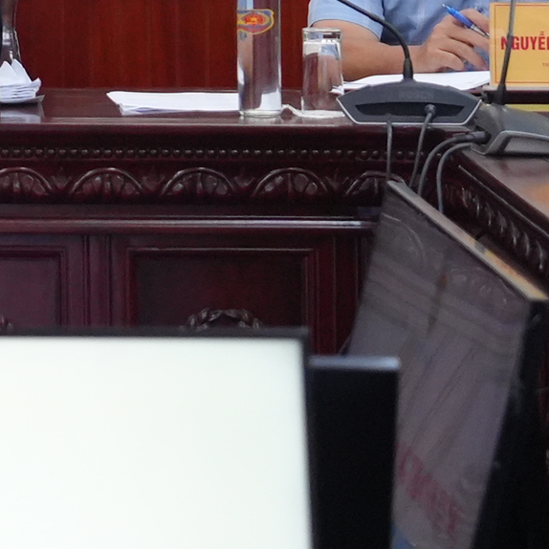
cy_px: -499
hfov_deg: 6.2
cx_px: -318
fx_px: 5024
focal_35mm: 280
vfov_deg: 6.1
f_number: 2.8
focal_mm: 54
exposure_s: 1/640
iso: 3200
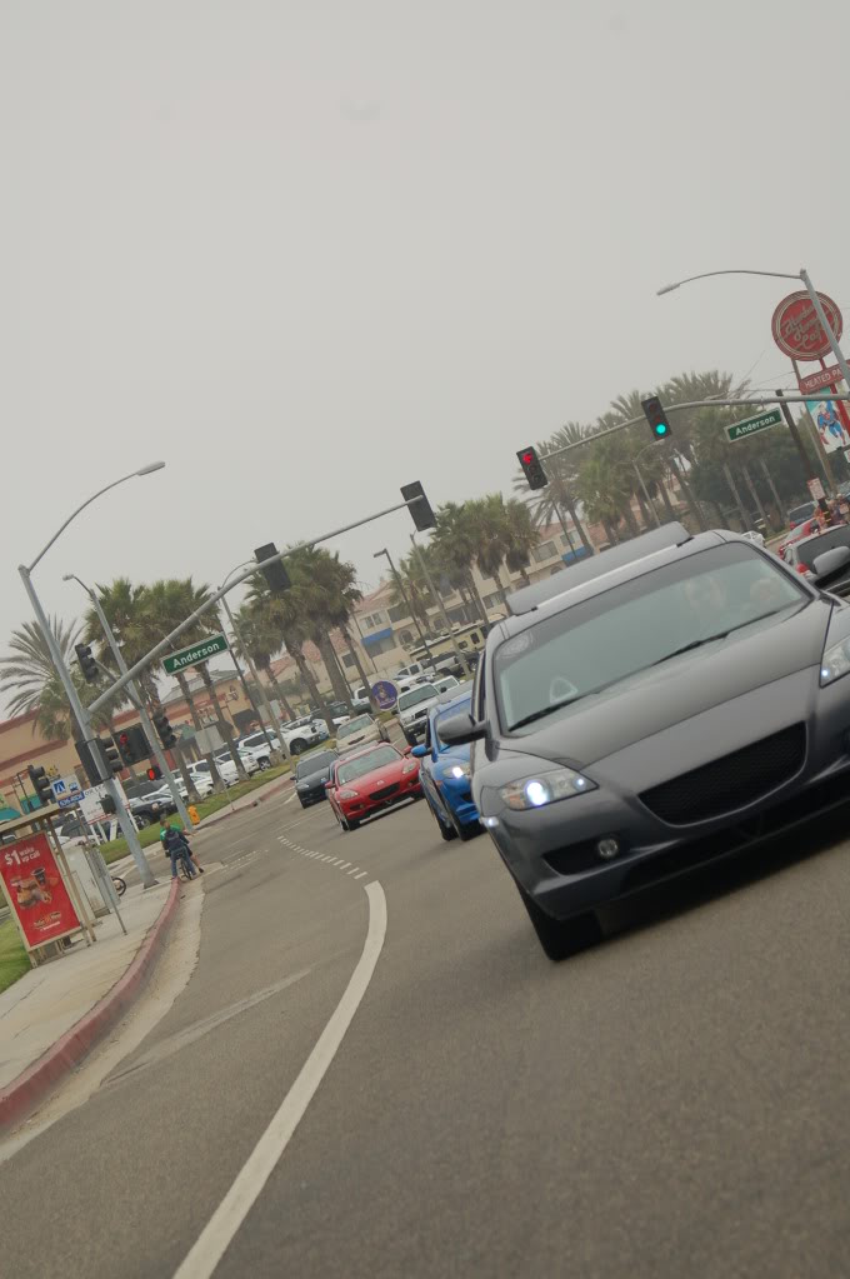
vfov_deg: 18.2
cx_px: 425
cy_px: 640
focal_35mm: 112
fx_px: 3992
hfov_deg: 12.2
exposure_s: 1/640
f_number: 6.3
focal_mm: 75
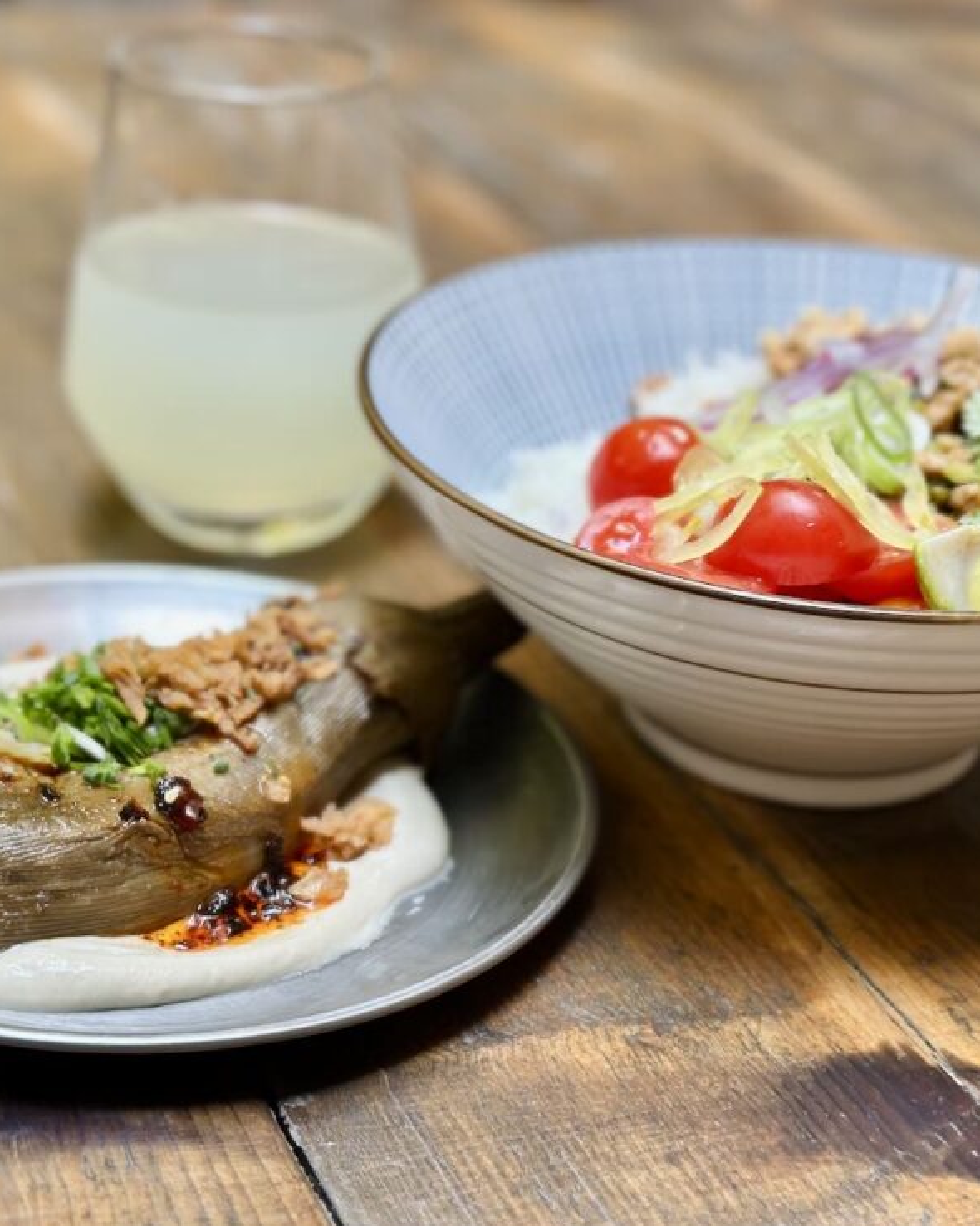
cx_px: 523
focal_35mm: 65
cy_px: 636
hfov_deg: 23.5
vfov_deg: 29.1
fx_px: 2358
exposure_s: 1/86
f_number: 1.78
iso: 125
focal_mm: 6.86
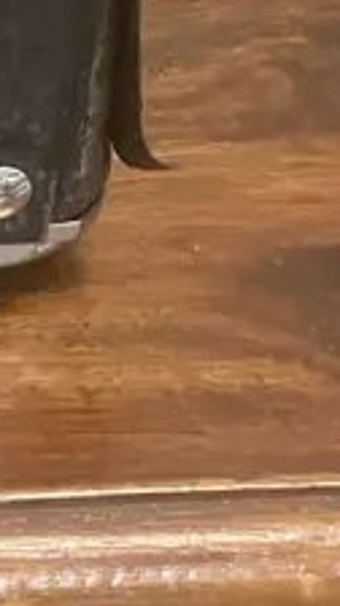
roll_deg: +2.2
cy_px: -100
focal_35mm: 139
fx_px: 2235
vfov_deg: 15.0
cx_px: -664
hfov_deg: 7.6
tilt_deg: -26.1
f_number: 1.8
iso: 320
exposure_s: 1/33
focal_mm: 3.99
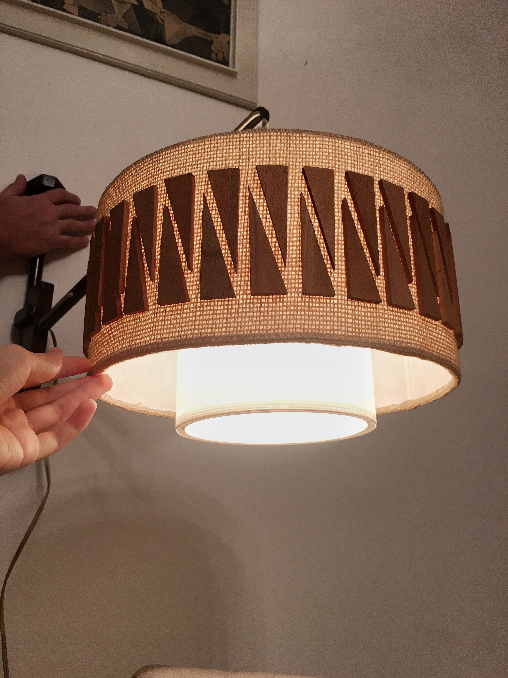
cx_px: 254
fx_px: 567
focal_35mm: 29
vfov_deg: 61.7
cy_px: 339
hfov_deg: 48.2
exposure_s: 1/33
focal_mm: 4.15
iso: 32
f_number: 2.2
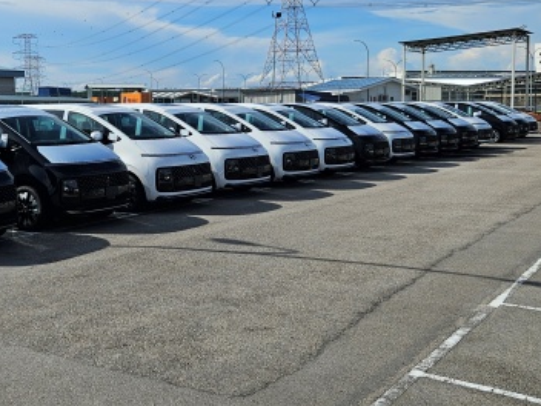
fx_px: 766
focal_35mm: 49
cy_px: 135
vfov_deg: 29.5
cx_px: 98
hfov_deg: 37.3
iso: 25
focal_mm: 5.4
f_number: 1.8
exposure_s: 1/3117
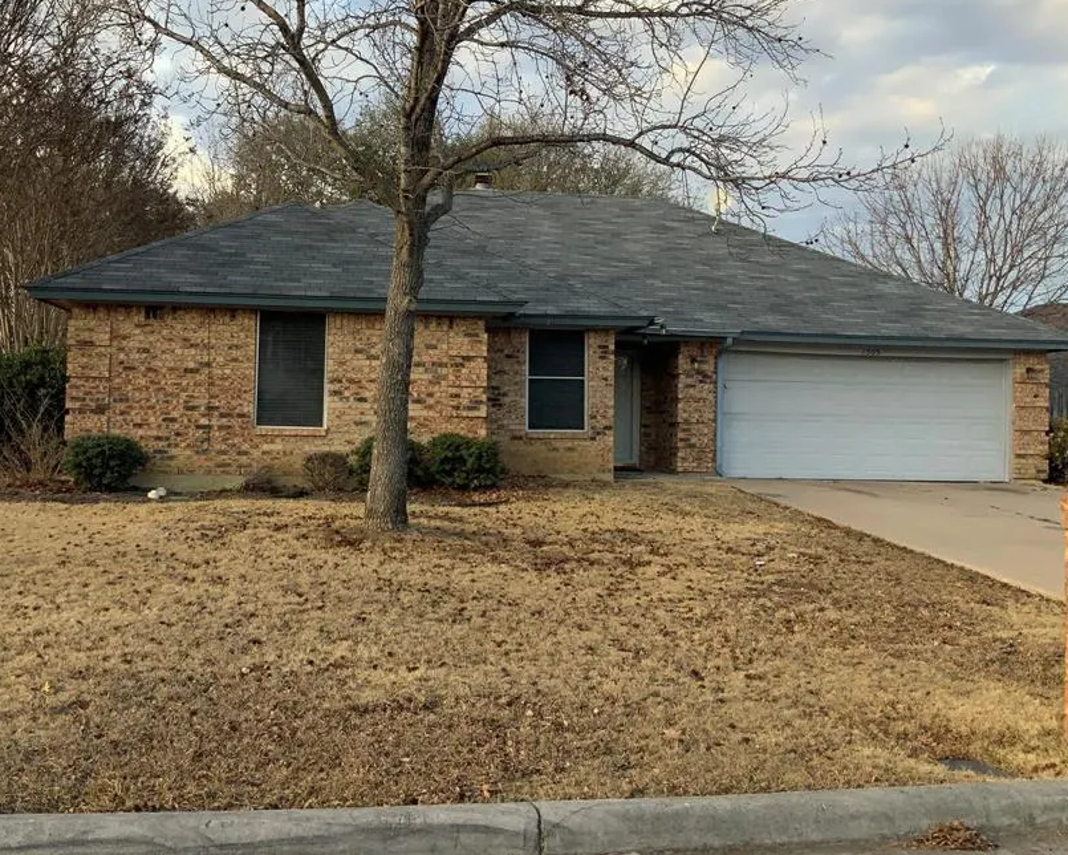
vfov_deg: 41.1
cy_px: 410
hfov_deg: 50.2
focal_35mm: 36
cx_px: 494
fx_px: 1138
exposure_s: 1/386
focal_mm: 3
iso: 16
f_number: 1.8
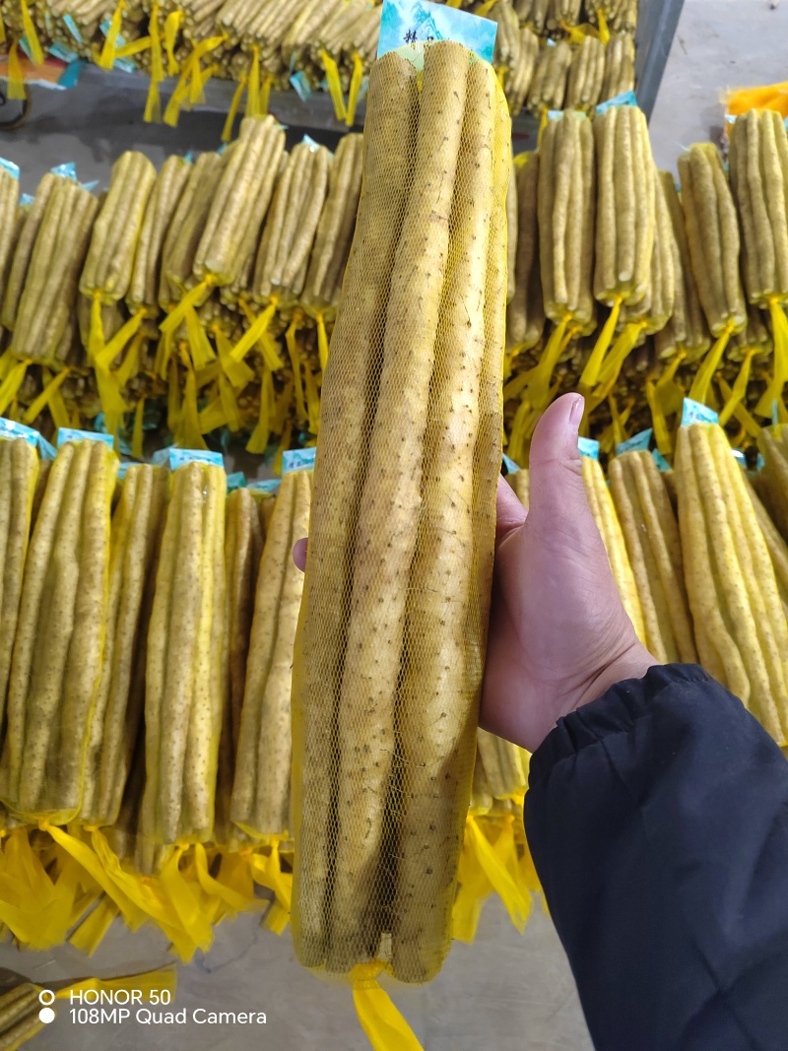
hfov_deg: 58.9
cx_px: 394
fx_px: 698
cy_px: 526
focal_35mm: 23
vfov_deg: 73.9
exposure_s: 1/33.3
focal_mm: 5.52
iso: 4200
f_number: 1.9
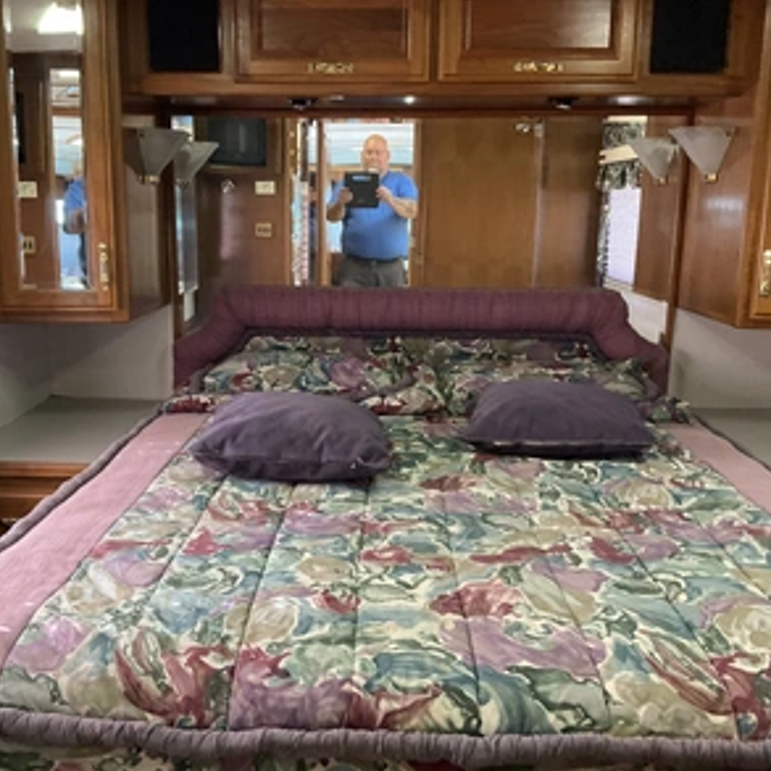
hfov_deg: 47.1
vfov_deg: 47.2
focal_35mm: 35
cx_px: 339
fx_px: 882
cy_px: 392
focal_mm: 3
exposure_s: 1/60
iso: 200
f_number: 1.8
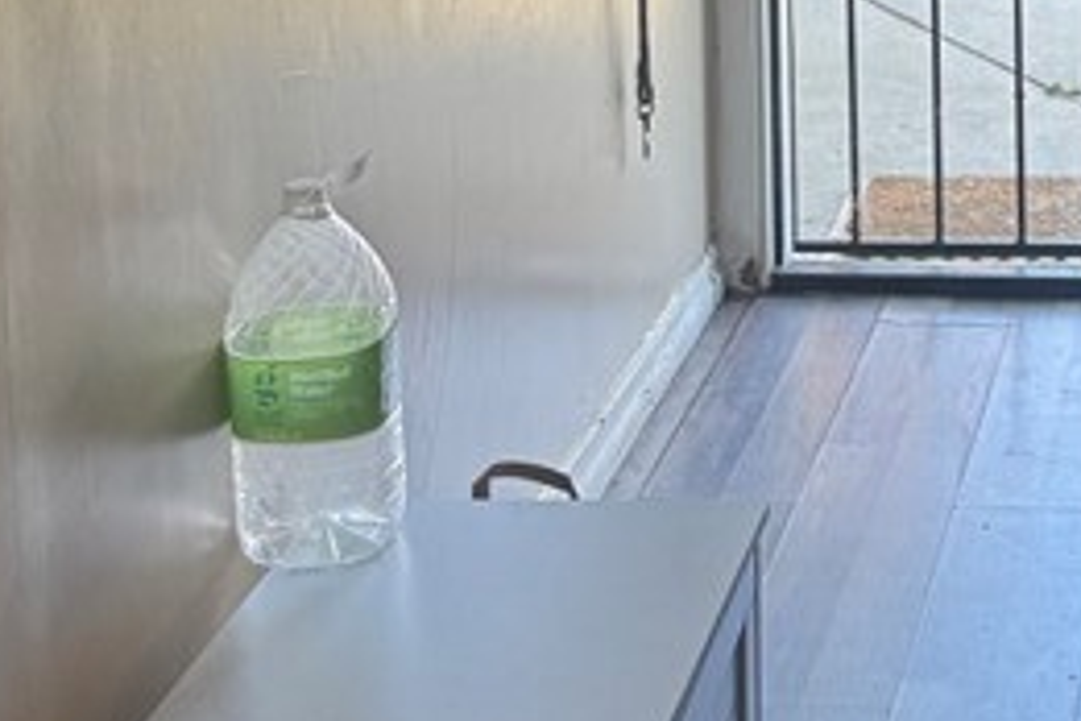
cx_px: 1069
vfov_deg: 13.3
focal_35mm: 98
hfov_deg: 20.2
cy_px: -319
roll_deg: +0.9
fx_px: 2942
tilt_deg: -8.5
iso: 200
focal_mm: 6.76
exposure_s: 1/120
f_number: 1.78
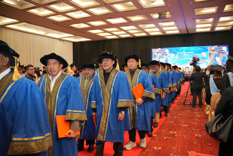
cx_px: 116
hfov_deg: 65.5
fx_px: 181
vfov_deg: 46.4
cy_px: 78
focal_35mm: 28
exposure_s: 1/125
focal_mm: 28
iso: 1600
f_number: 3.2
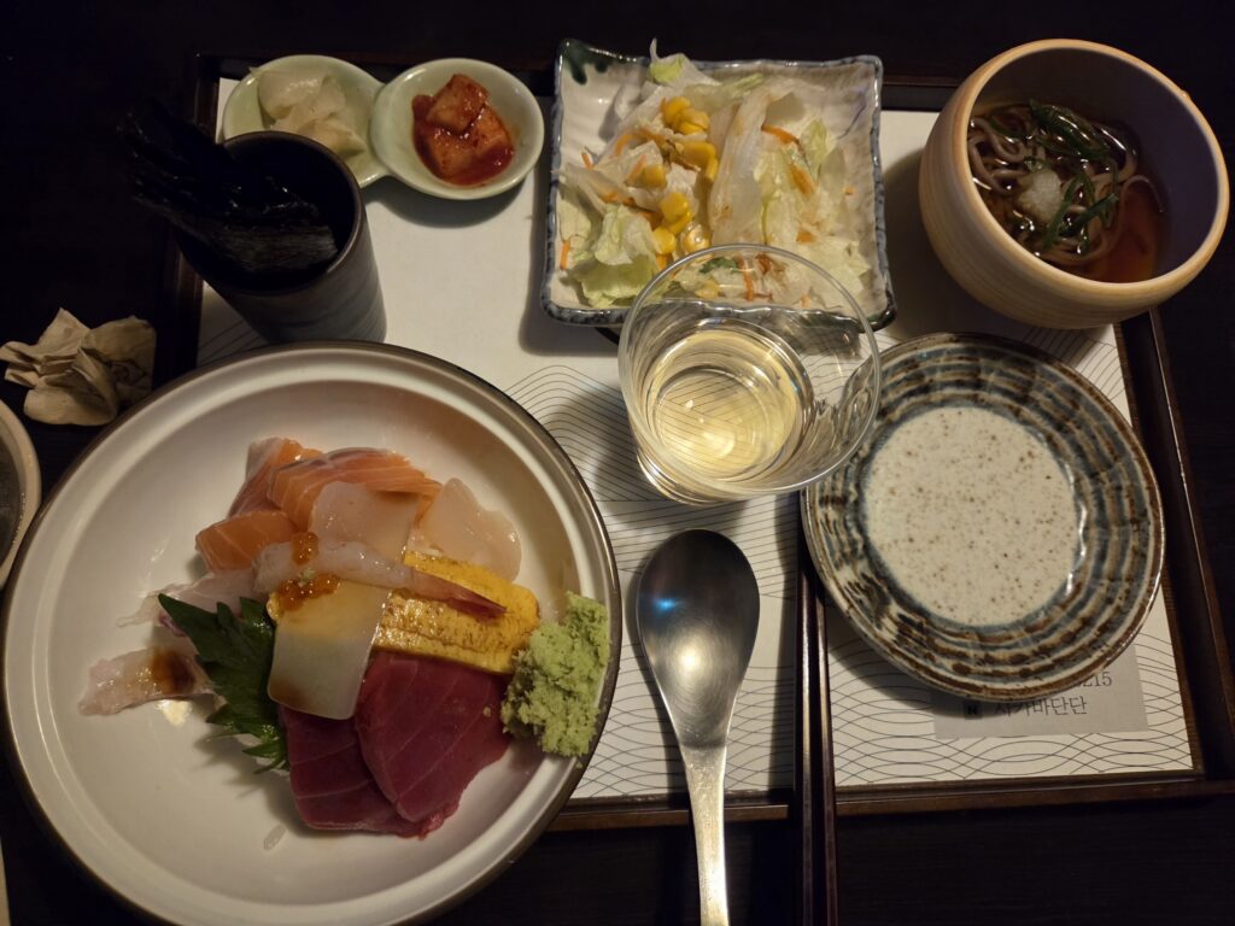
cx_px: 618
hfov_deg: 73.9
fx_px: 821
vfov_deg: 58.9
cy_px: 463
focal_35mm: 23
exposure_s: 1/120
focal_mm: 5.4
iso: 1250
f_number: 1.8
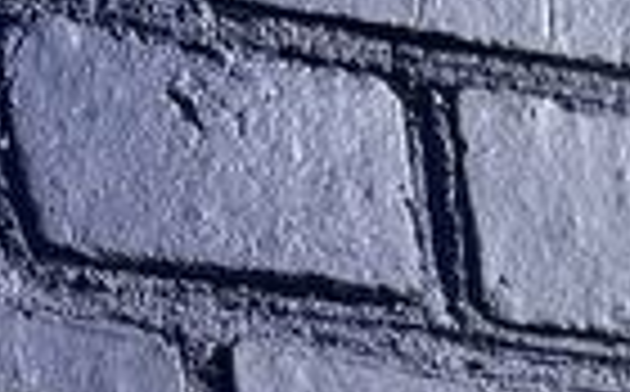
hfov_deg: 12.2
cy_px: 1099
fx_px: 2708
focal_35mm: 158
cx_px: -513
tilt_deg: +10.4
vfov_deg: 7.4
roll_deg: +0.3
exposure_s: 1/5076
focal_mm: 5.1
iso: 50
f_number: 1.6
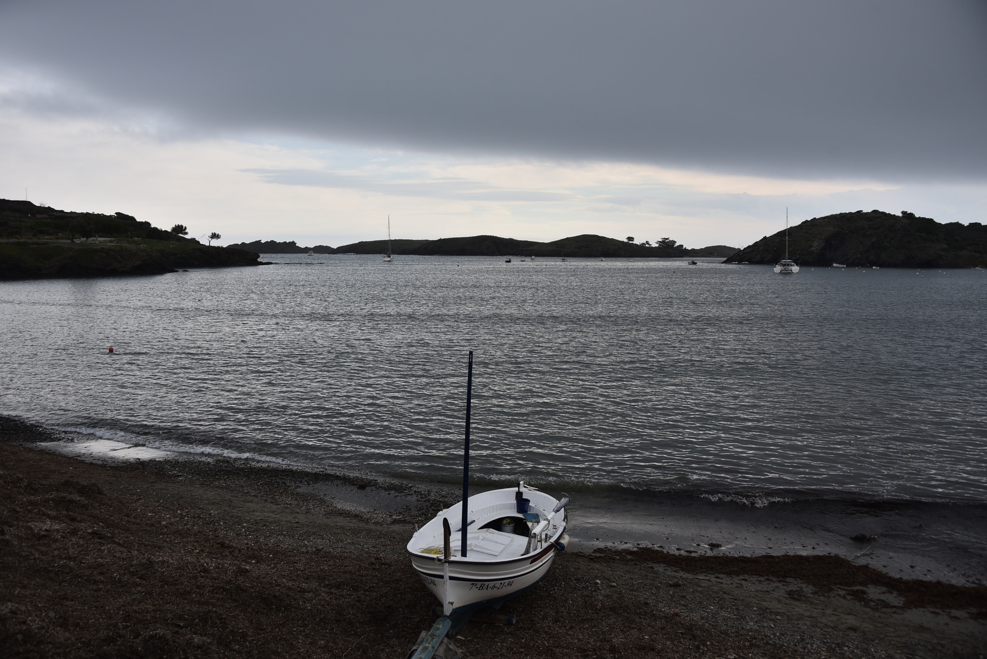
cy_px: 330
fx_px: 768
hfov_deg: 65.5
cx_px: 494
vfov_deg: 46.4
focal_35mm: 28
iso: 250
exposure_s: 1/500
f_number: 6.3
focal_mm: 28
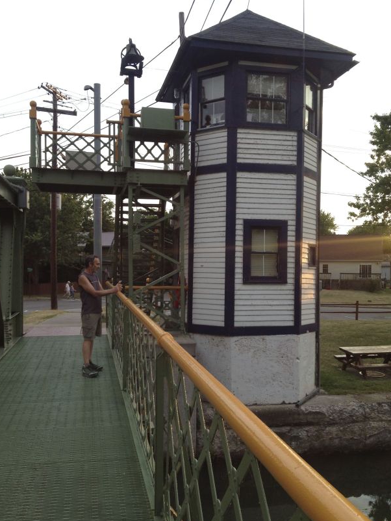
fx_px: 557
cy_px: 264
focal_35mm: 37
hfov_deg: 38.7
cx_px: 197
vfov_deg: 50.1
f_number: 2.4
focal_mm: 4.28
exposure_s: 1/220
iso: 50
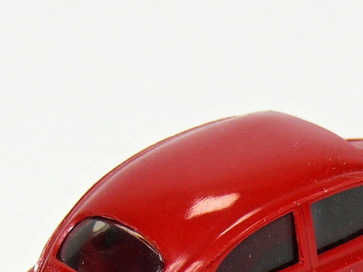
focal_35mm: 403
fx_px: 4225
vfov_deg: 3.7
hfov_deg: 4.9
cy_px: 232
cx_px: 262
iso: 100
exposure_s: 1/30
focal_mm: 18.7
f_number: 4
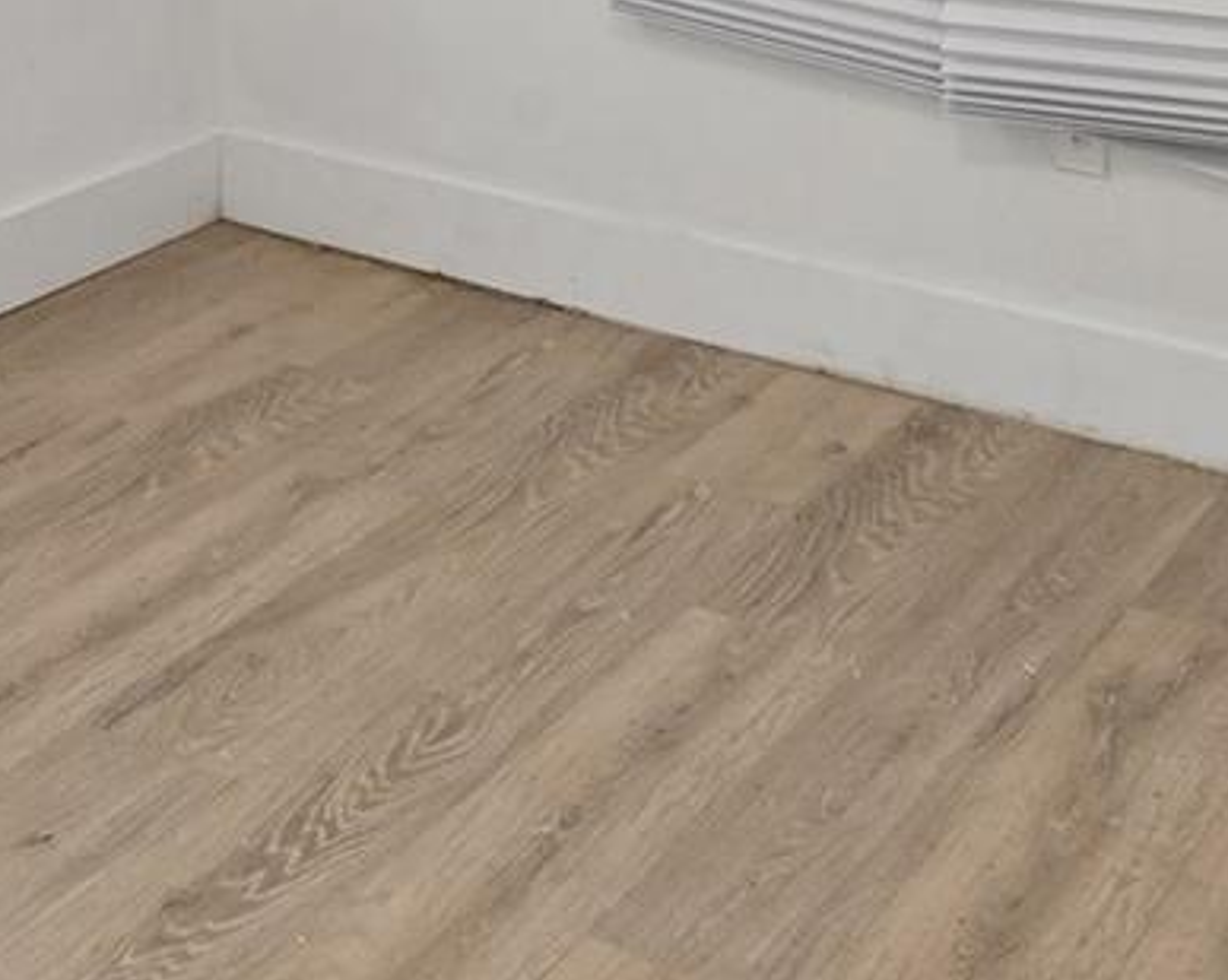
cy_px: -574
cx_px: 593
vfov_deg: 19.5
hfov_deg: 28.7
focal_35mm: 66
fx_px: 2397
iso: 400
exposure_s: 1/15
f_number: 8
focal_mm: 17
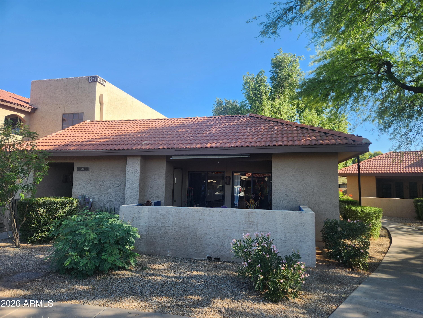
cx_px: 212
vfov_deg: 58.9
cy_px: 159
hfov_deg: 73.9
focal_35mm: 23
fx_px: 281
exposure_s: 1/559
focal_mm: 5.4
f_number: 1.8
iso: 20
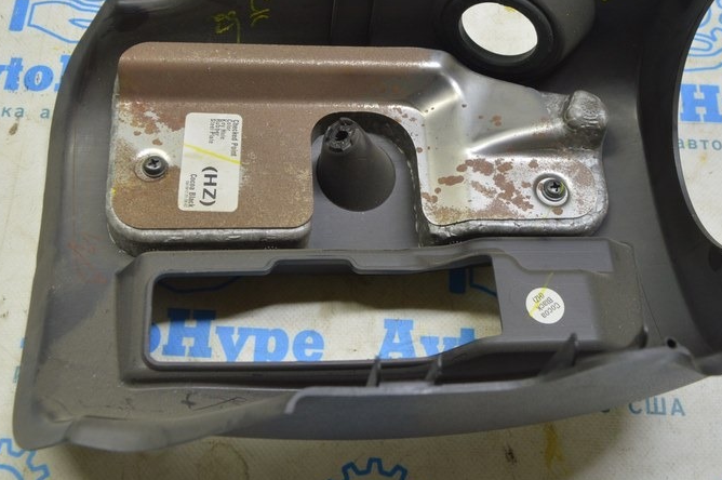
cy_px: 202
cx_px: 332
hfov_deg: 42.7
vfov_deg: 29.1
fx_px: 922
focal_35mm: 46
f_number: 5.6
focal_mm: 20
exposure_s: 1/20
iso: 400
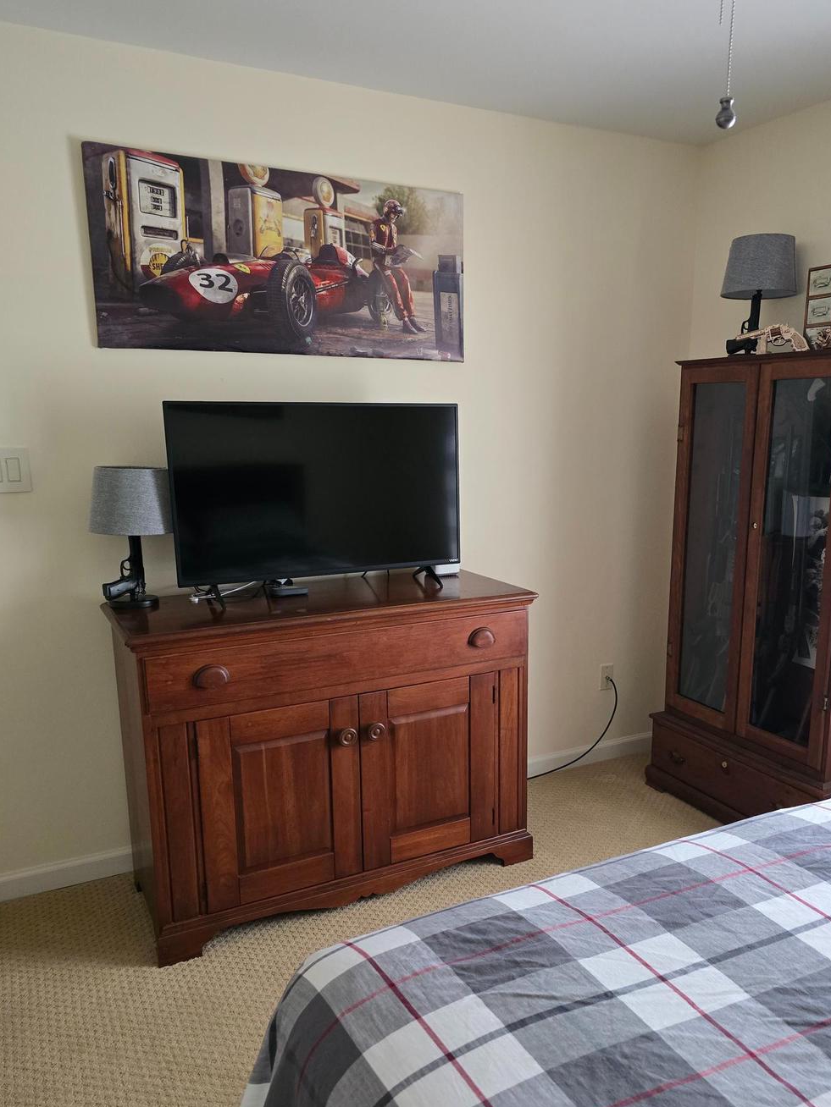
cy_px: 596
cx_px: 471
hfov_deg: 51.2
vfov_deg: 65.2
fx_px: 864
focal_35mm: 27
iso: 1000
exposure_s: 1/120
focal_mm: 6.3
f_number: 1.7
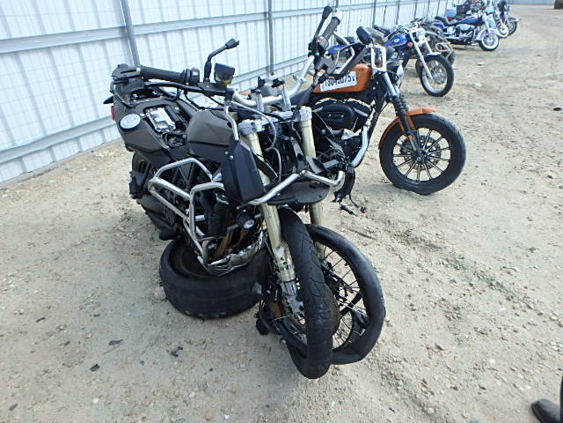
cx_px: 282
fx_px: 342
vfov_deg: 63.4
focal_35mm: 21
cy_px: 212
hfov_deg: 79.0
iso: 125
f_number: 3.5
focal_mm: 3.7
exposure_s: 1/400
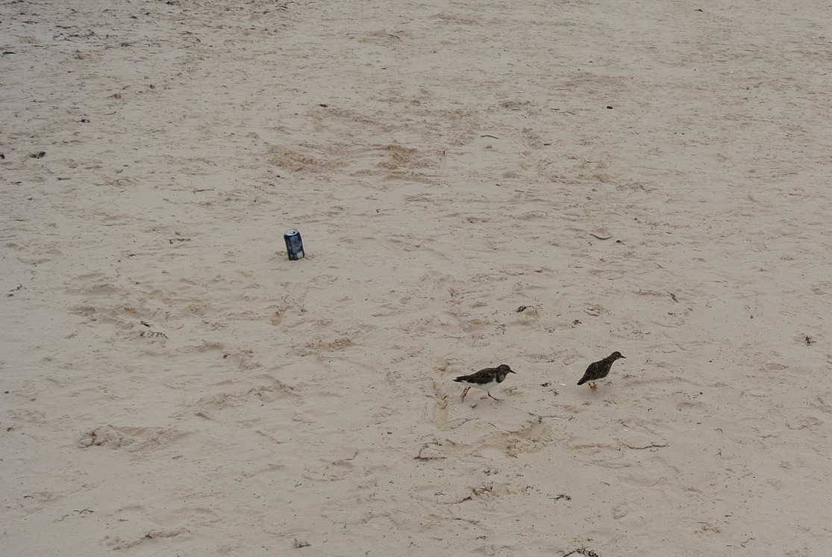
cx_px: 632
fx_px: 1157
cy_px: 406
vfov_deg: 26.8
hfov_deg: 38.5
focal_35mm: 50
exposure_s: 1/400
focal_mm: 12.2
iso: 100
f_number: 4.5
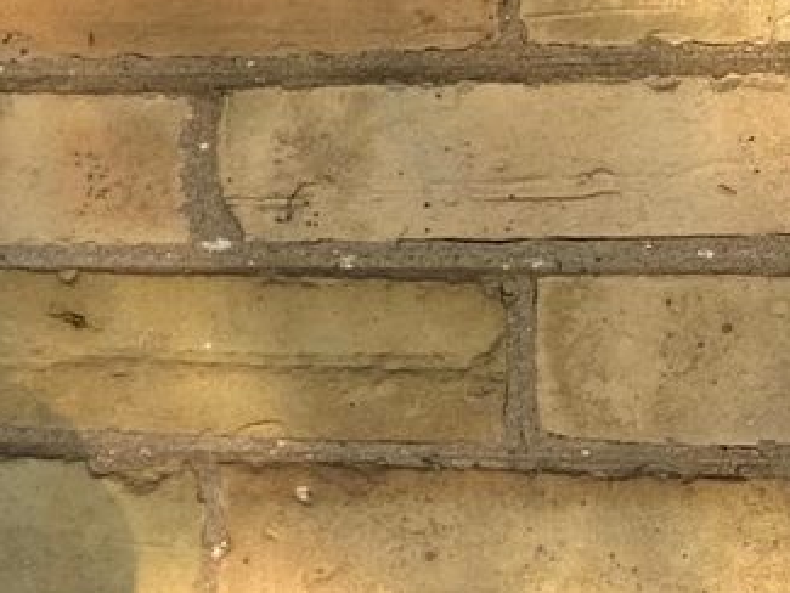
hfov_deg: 17.0
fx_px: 2192
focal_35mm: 96
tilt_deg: +2.5
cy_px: 238
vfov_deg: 15.4
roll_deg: -1.1
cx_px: -605
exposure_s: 1/508
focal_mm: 4.25
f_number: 1.8
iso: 32
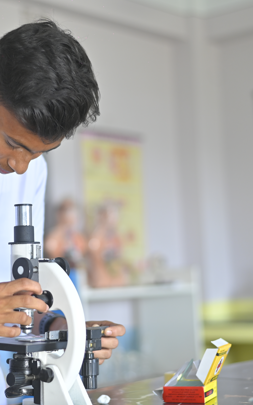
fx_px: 849
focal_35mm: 77
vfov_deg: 26.8
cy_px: 201
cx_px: 55
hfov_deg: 16.8
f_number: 2
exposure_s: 1/160
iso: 500
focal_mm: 50
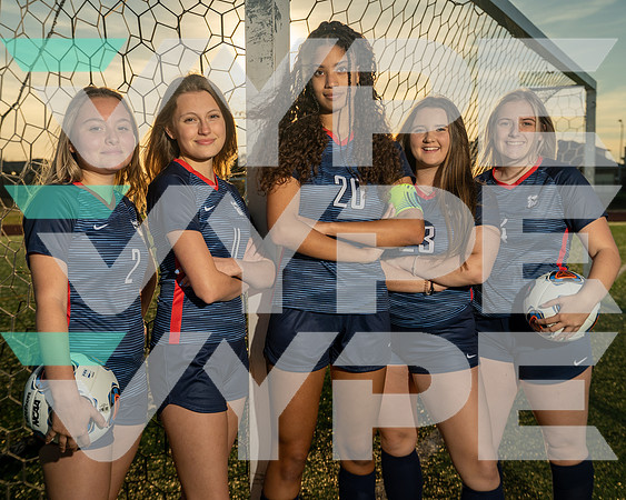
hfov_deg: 45.2
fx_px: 751
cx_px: 285
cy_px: 250
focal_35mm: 41
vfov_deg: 36.9
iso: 200
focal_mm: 36
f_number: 4.5
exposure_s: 1/250
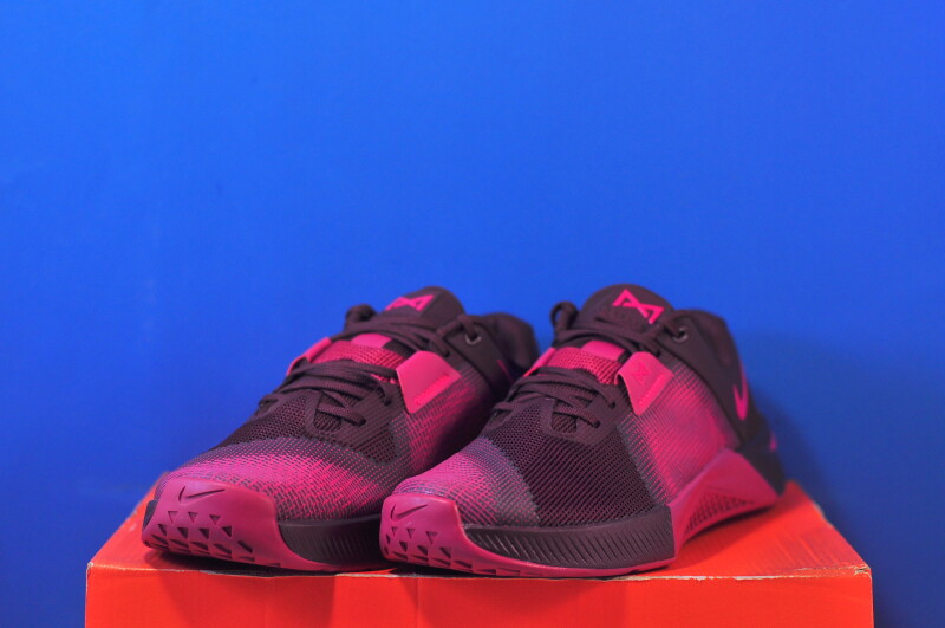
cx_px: 472
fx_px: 1966
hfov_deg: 27.0
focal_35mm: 75
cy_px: 314
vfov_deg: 18.1
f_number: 2.8
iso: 250
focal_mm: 50
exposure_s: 1/320
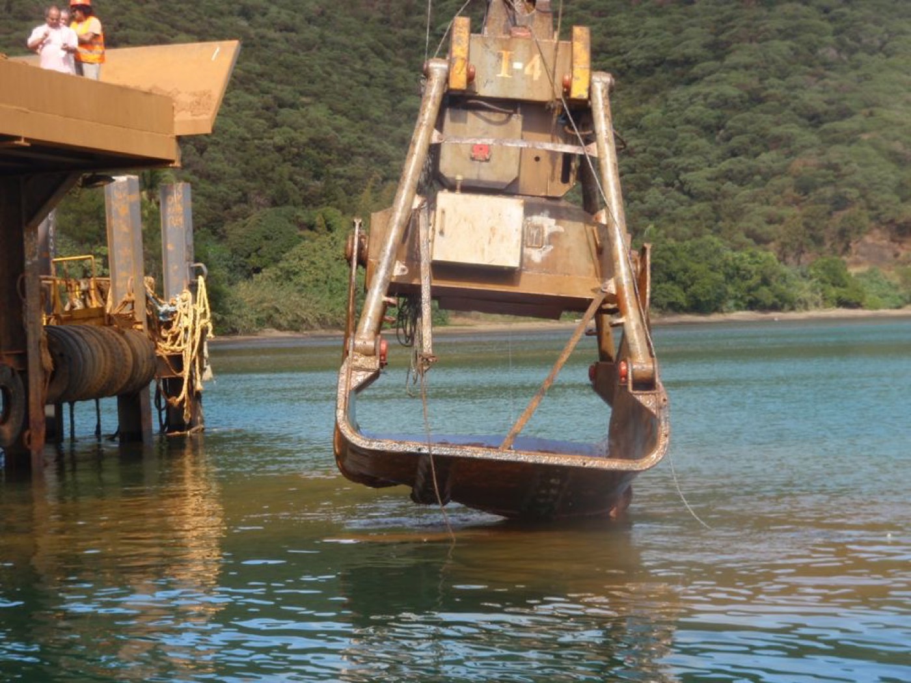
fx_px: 1921
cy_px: 342
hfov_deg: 26.7
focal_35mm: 73
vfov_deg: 20.2
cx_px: 456
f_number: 5
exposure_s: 1/160
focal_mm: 13.18
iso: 64
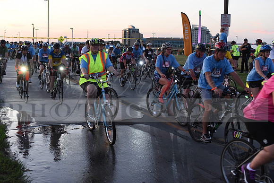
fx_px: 381
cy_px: 92
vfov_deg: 27.0
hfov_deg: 39.6
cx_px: 137
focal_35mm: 50
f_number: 3.2
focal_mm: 50
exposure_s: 1/400
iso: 2500
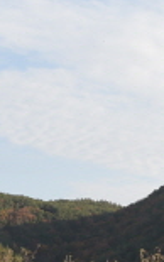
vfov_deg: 13.2
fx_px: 1115
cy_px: 262
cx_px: 157
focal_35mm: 156
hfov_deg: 8.4
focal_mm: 34
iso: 200
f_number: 11
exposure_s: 1/125
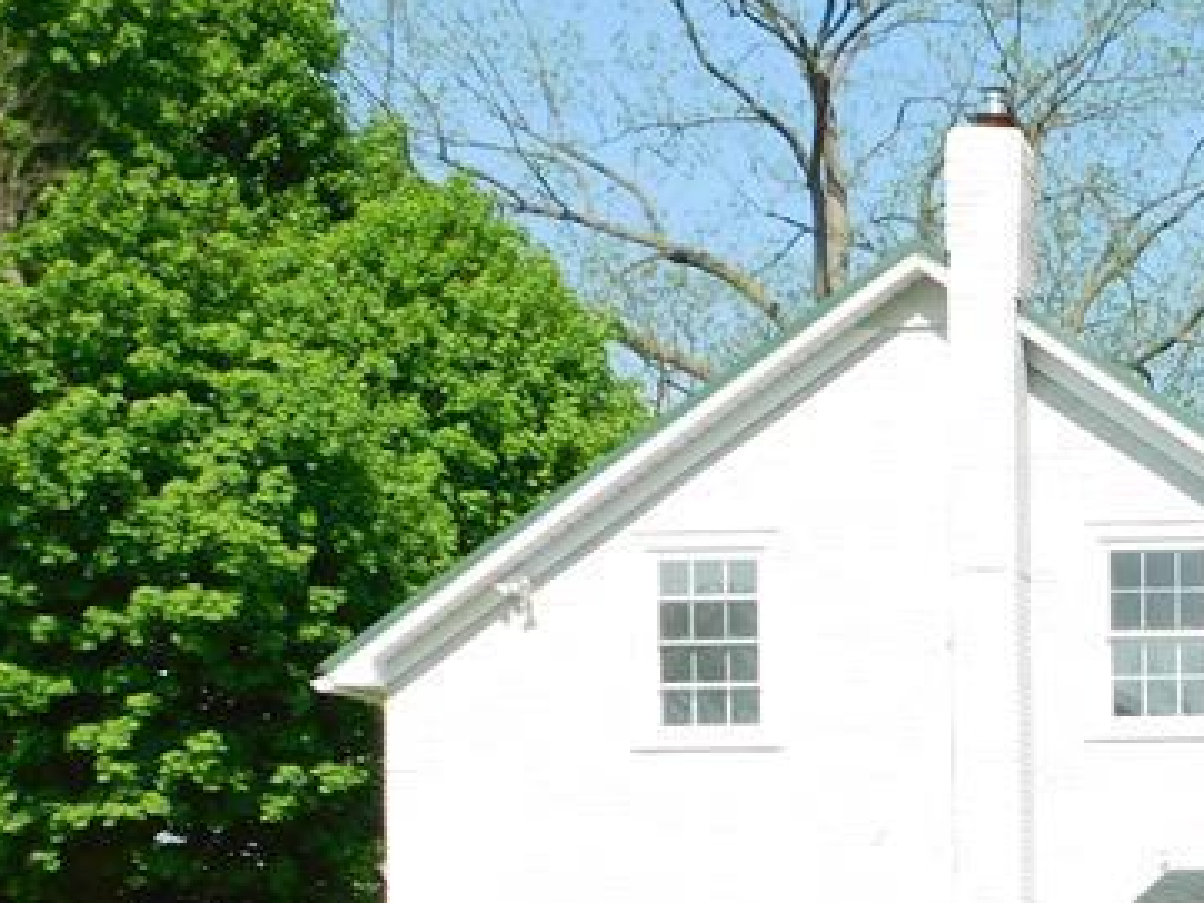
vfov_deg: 17.0
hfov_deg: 20.5
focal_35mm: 85
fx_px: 2957
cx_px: 1671
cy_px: 926
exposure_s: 1/1250
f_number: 3.2
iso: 125
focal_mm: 5.3
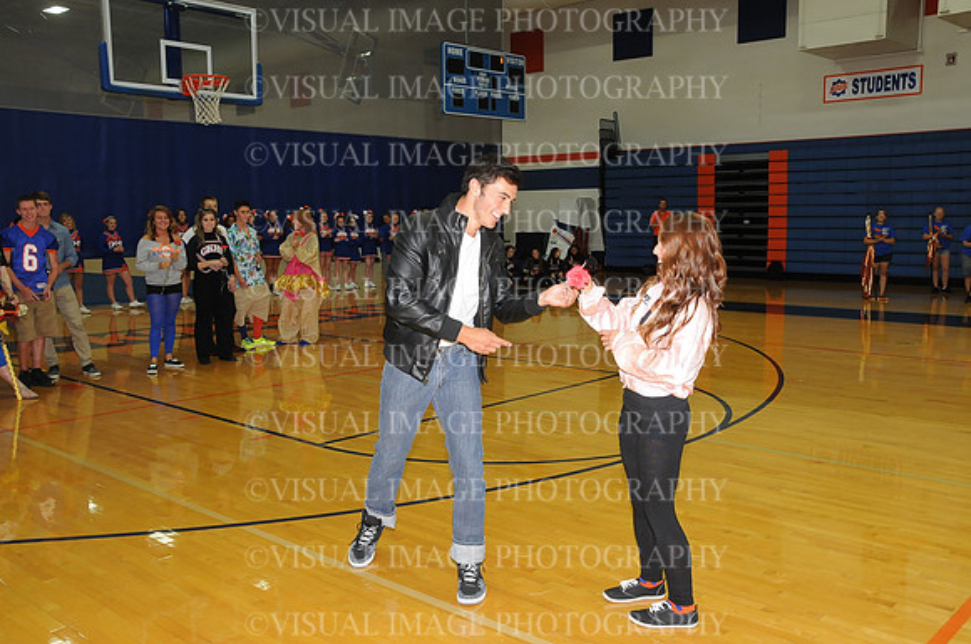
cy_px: 322
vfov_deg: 39.9
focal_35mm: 33
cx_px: 486
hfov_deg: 57.3
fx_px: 889
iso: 800
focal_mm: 22
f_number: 7.1
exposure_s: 1/60
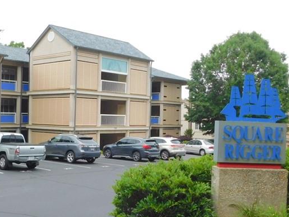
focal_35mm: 48
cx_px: 94
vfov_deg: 30.2
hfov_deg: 39.1
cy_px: 120
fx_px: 401
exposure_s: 1/400
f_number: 3
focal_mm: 4.1
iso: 125
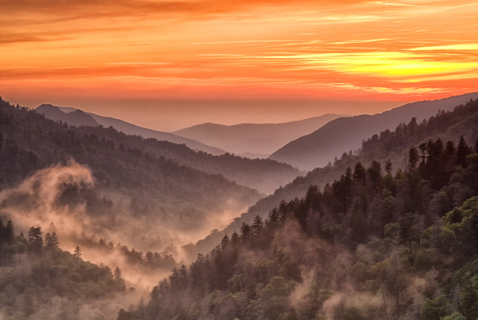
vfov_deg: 13.5
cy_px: 160
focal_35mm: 102
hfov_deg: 20.0
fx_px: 1356
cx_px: 239
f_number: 9
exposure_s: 1
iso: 100
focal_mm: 68
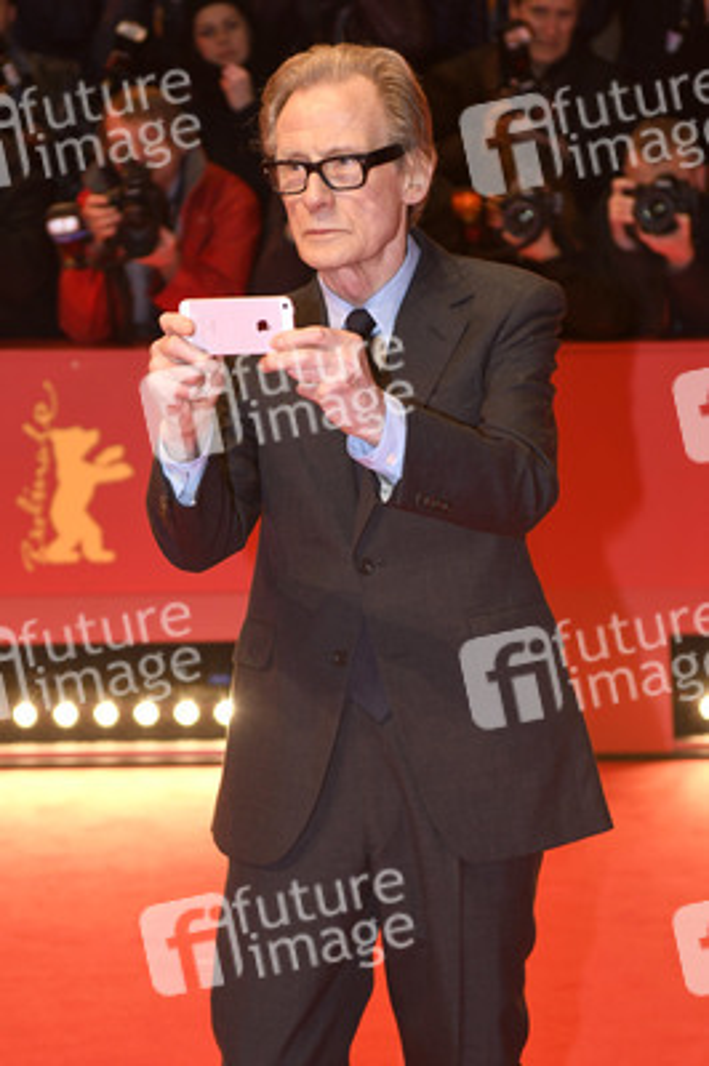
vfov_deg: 28.9
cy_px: 533
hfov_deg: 19.4
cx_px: 354
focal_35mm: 70
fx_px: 2071
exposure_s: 1/400
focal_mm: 70
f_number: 4
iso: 1250
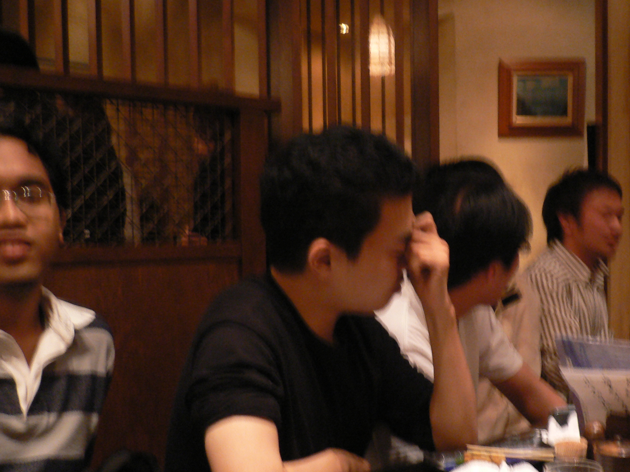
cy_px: 293
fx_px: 819
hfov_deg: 41.8
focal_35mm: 45
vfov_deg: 32.0
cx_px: 393
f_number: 2.8
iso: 200
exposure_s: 1/8
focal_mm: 5.8
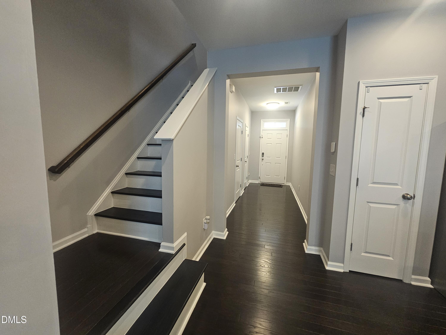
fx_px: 167
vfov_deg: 89.9
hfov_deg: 106.2
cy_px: 168
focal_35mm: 13
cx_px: 223
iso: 320
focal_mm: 2.2
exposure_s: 1/40
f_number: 2.2
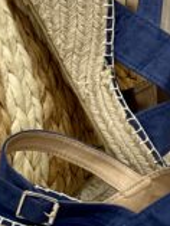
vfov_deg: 12.1
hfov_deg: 9.1
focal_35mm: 163
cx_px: 134
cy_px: 86
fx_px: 1066
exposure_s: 1/50
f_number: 2.2
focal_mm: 7.5
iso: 160
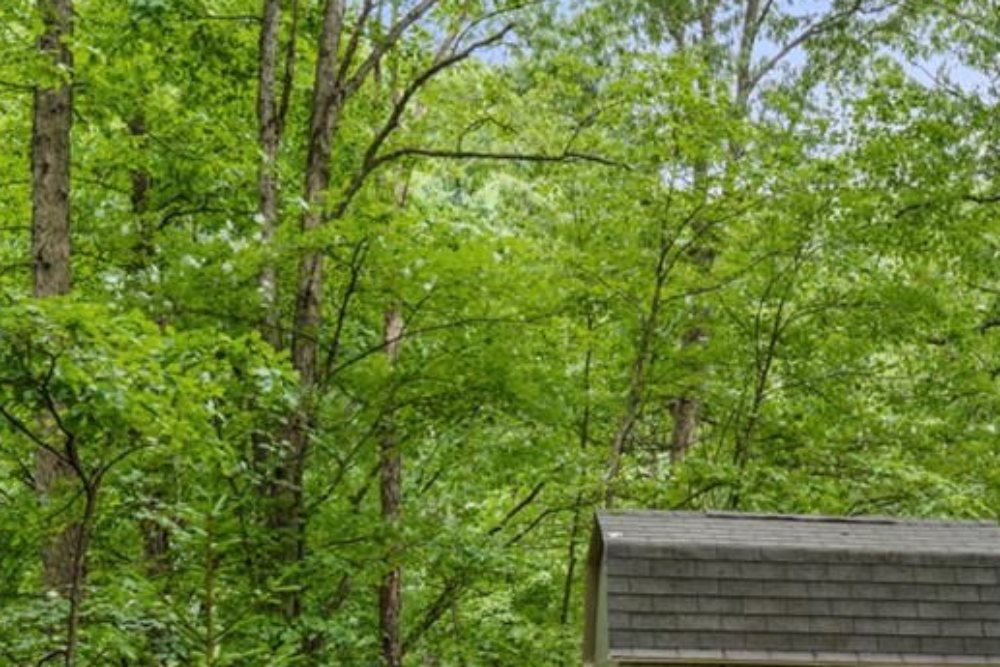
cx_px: 838
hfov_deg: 30.9
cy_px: 673
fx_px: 1750
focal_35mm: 63
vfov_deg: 20.8
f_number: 4
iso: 400
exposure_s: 1/80
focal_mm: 30
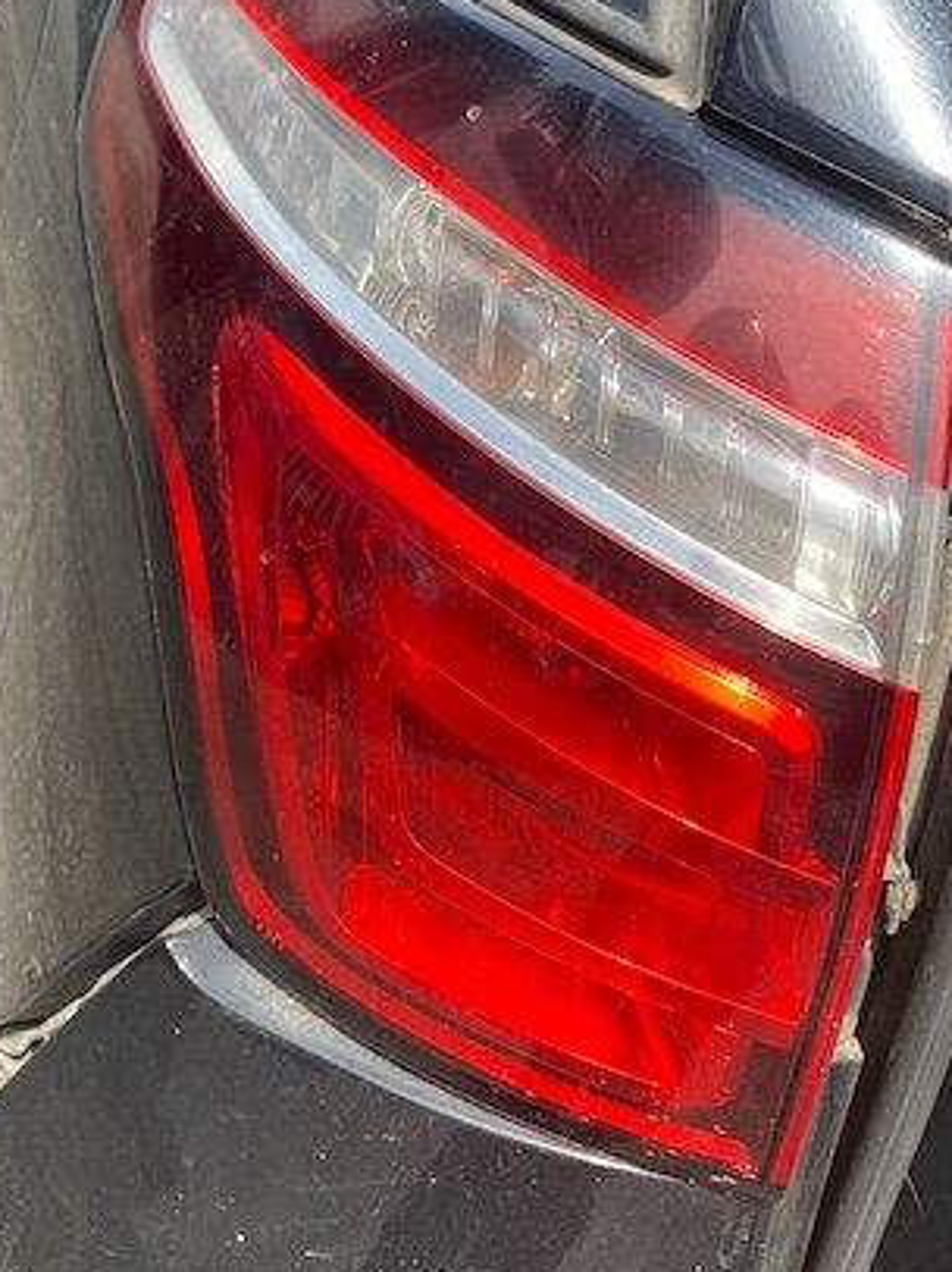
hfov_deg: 35.0
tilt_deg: -34.7
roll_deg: -19.2
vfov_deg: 45.5
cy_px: 486
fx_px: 1505
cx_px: 561
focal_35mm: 41
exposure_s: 1/728
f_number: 1.8
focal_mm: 4.25
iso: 32
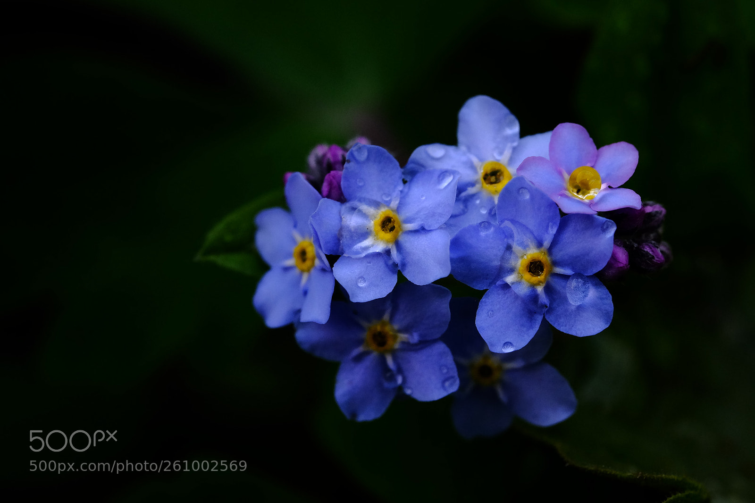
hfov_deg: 17.1
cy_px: 252
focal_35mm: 120
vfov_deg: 11.4
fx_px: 2516
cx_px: 378
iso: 1600
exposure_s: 1/350
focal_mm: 80
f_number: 8
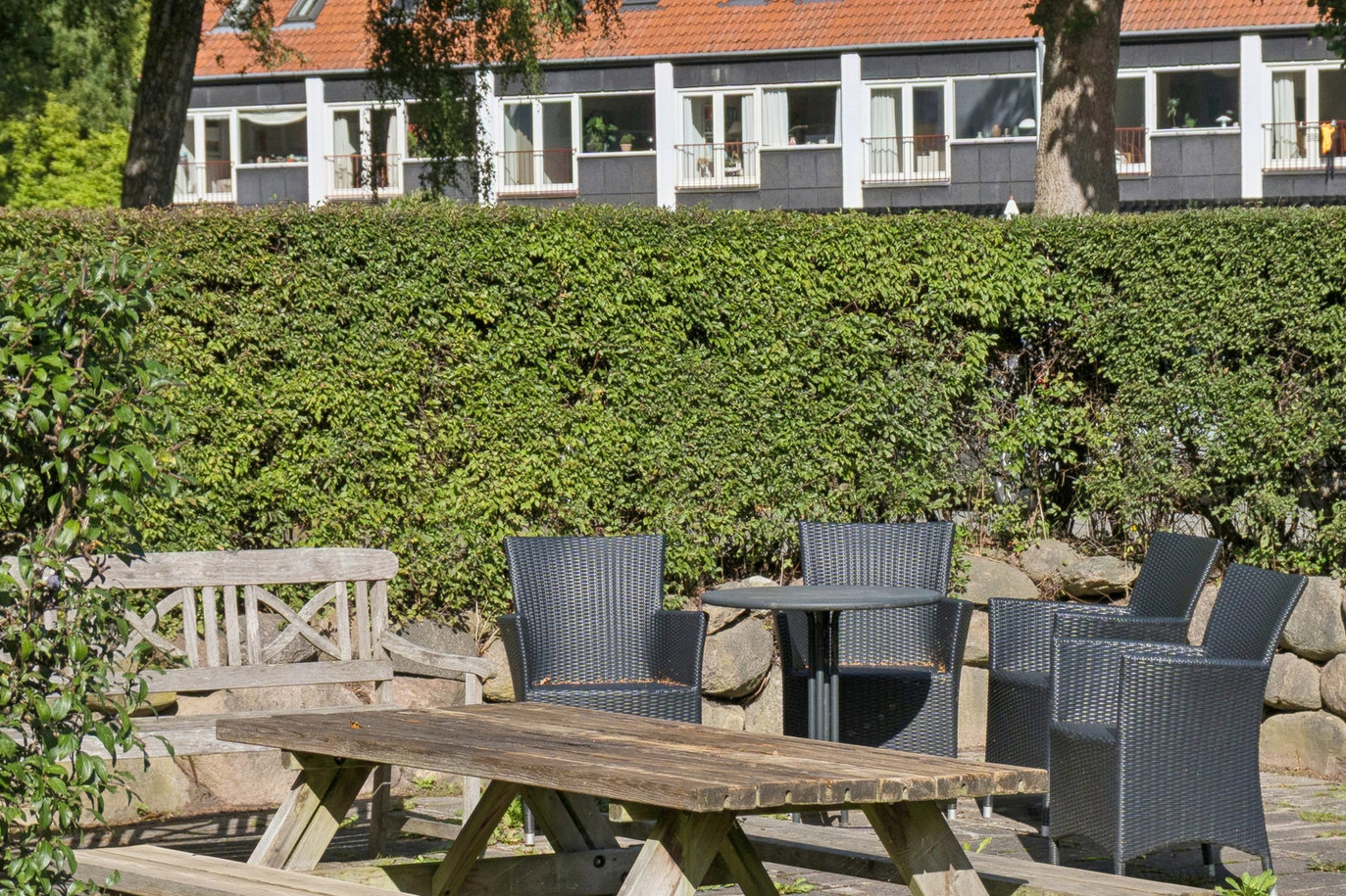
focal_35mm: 118
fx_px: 4411
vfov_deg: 11.6
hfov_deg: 17.3
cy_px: 491
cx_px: 972
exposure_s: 1/2000
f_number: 5.6
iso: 250
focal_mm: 36
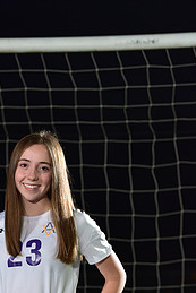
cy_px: 319
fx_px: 2194
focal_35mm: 269
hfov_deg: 5.1
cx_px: -18
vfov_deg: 7.6
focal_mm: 120
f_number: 5
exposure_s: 1/200
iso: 1000
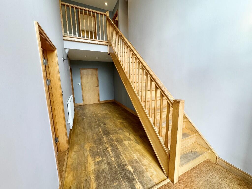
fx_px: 102
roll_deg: +1.1
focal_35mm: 14
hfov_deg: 102.1
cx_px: 126
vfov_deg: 85.7
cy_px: 94
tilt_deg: -8.4
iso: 160
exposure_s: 1/100
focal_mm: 2.22
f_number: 2.2
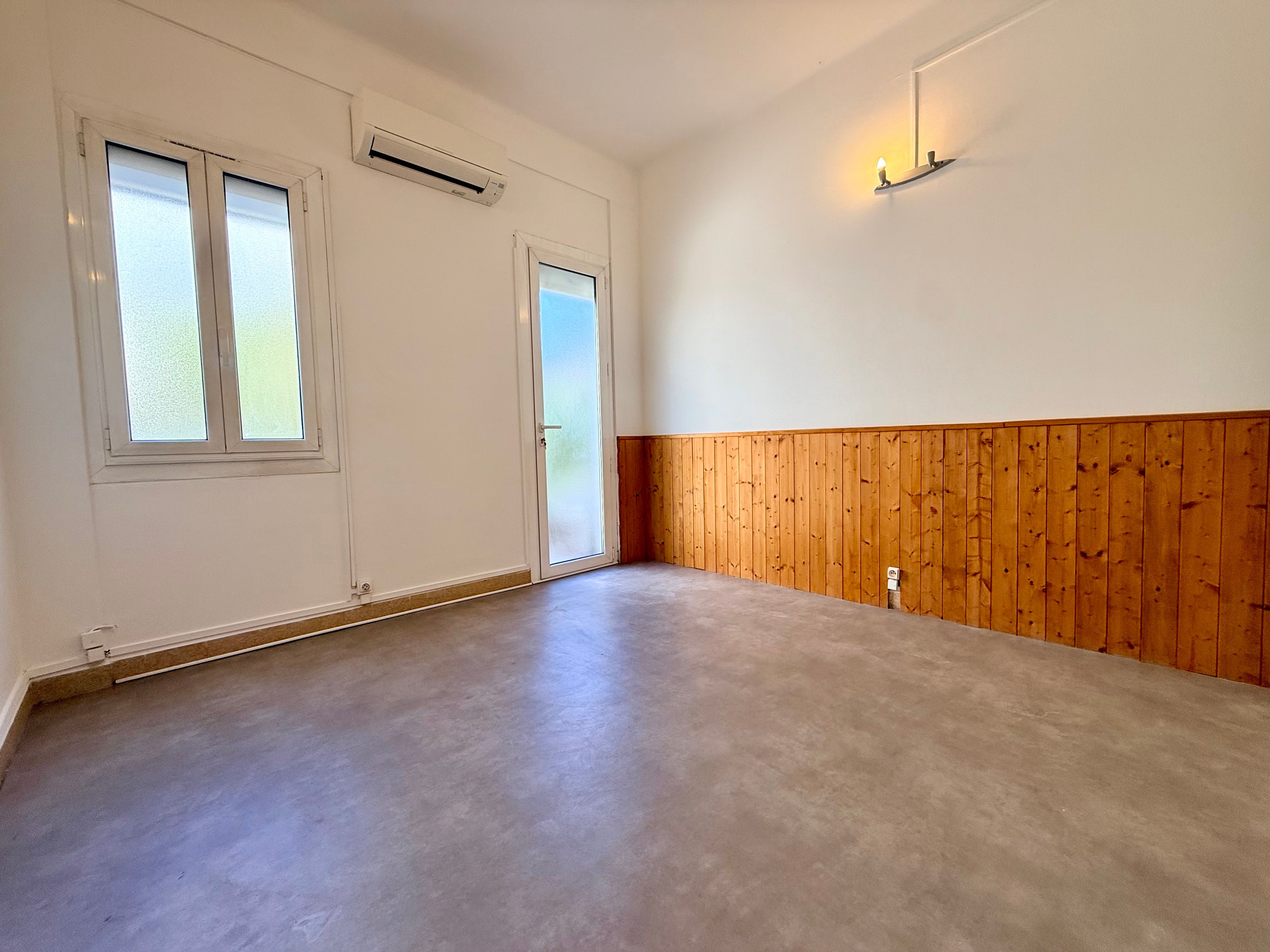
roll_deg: +2.0
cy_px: 476
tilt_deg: -2.5
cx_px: 635
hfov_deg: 102.1
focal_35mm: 14
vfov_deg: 85.7
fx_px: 514
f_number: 2.2
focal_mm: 2.22
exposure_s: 1/100
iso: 80
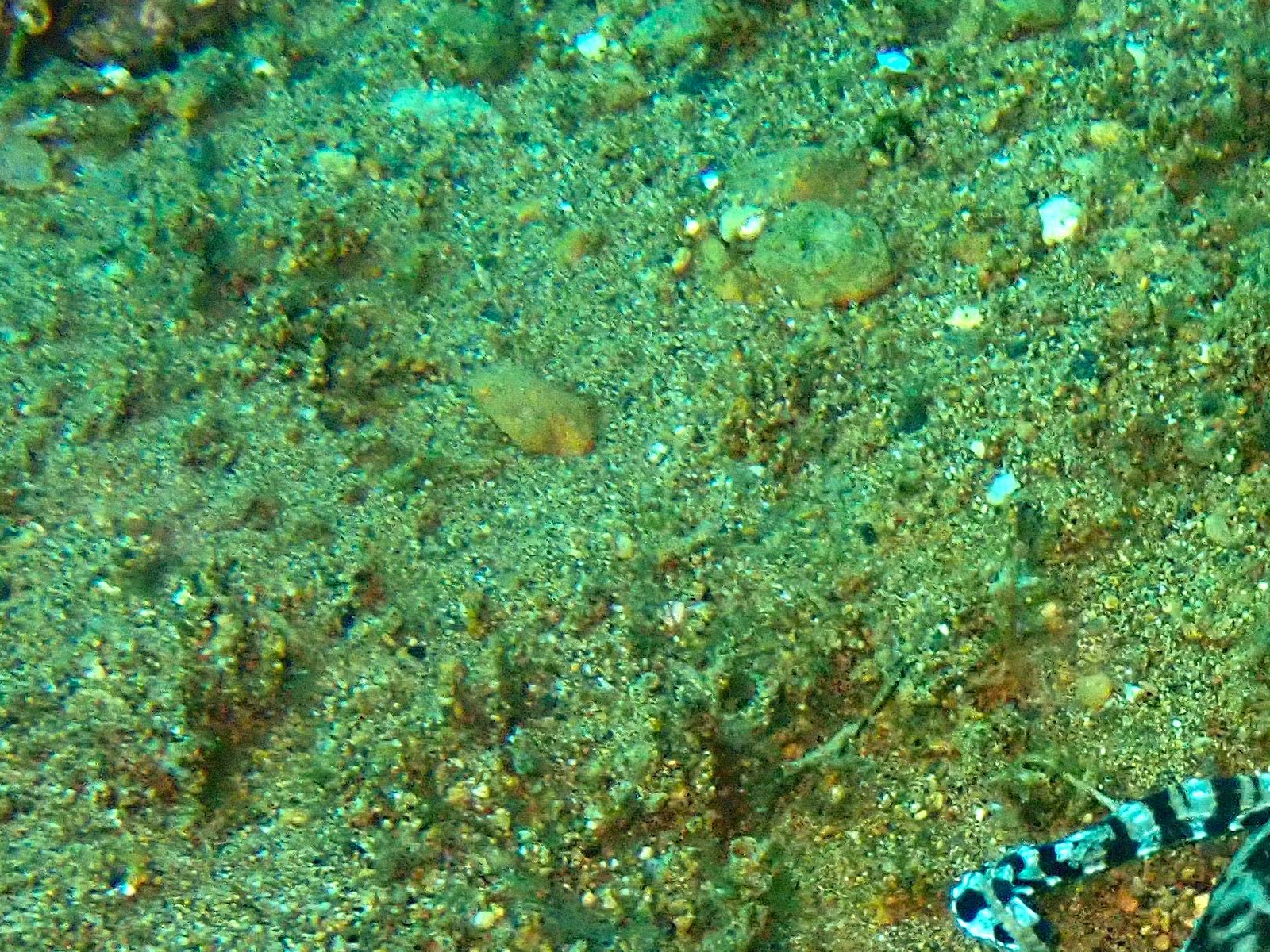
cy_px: 936
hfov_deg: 10.5
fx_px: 6787
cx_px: 1504
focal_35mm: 185
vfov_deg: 8.0
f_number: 5.6
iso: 320
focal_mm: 13.47
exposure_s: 1/160
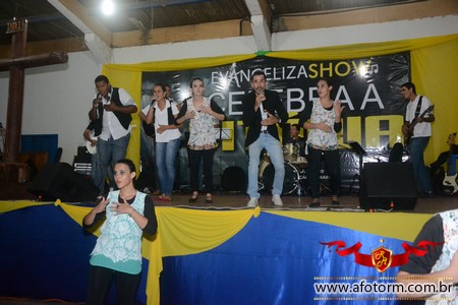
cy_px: 152
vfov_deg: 40.0
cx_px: 229
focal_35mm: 33
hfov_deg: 57.2
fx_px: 420
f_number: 3.8
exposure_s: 1/160
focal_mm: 22
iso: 3200
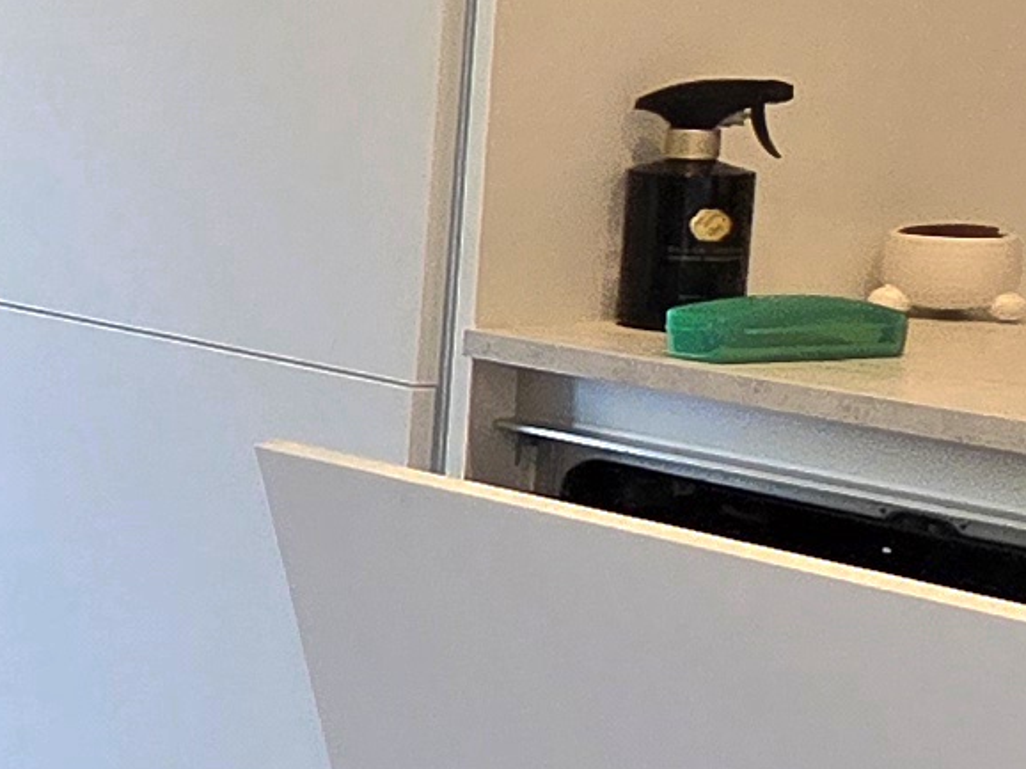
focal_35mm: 90
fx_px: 2666
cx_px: -1953
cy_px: 210
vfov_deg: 16.3
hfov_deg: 12.0
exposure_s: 1/50.3
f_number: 2.2
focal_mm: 2.2
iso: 64
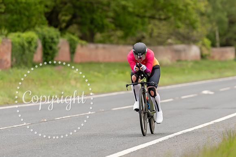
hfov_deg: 7.0
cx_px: 145
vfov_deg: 4.6
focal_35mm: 296
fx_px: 1939
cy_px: 54
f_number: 3.5
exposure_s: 1/1000
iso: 320
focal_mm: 200
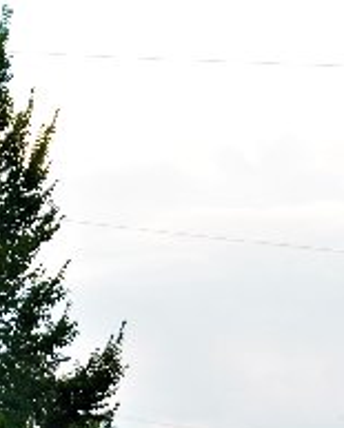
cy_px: 550
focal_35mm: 610
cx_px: 351
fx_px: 7744
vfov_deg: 3.2
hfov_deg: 2.5
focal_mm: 105
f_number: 8
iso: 400
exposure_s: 1/50
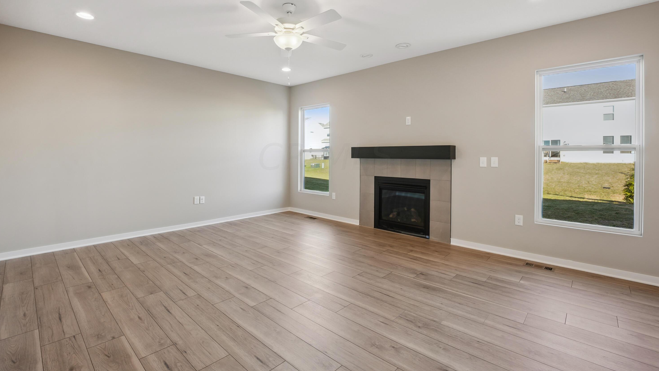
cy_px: 156
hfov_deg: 97.9
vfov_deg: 65.3
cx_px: 326
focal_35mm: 16
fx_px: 287
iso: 320
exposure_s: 1/15
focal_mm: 15.4
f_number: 10
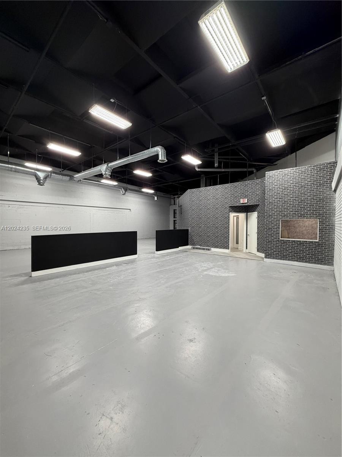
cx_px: 171
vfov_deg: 102.1
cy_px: 228
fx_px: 184
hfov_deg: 85.7
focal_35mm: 14
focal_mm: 2.22
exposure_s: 1/120
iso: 250
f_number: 2.2
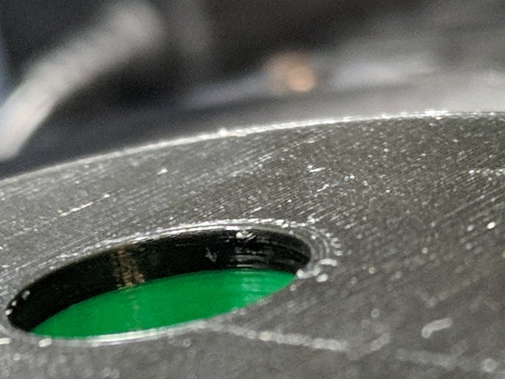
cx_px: 254
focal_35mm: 152
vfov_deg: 9.6
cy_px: 480
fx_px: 2217
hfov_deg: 13.0
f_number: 2
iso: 651
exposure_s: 1/30
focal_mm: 4.67
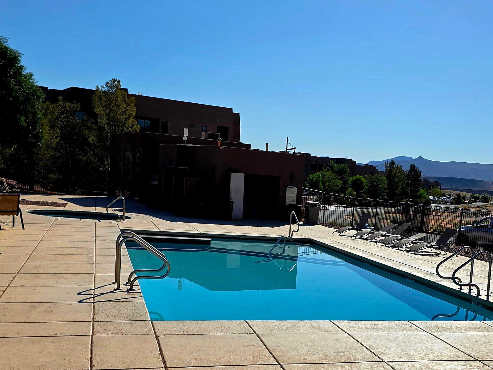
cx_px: 246
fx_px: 328
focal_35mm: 23
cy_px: 185
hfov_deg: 73.9
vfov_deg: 58.9
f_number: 1.7
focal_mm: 6.3
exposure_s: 1/10000
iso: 50
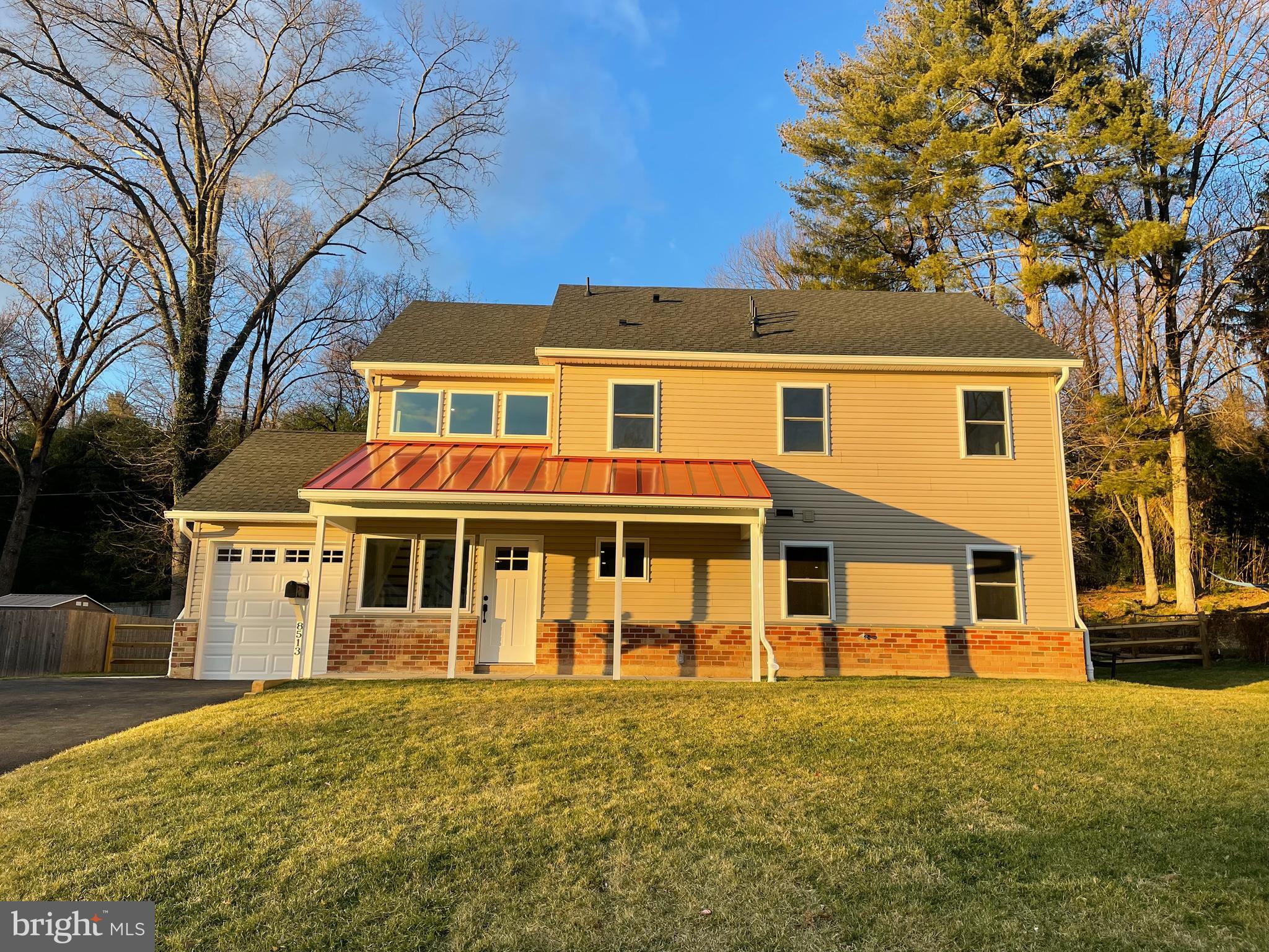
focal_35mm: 26
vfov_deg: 53.1
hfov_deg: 67.3
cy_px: 476
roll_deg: -0.7
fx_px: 953
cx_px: 634
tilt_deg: +10.9
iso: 32
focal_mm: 4.2
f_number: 1.6
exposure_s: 1/690
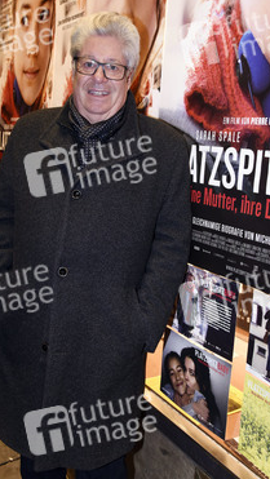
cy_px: 231
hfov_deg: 33.7
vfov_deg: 56.6
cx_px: 128
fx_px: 445
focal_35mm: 35
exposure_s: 1/80
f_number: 6.3
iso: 2500
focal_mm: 31
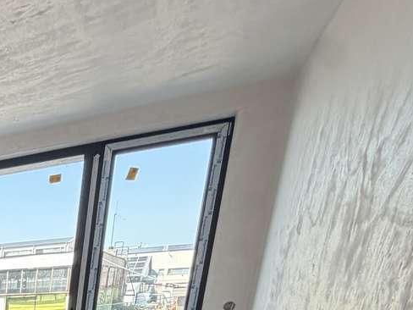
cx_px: -219
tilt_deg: -17.0
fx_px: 513
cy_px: 448
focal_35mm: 43
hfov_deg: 27.8
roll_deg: +2.6
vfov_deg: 26.1
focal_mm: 2.22
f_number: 2.2
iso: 160
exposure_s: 1/121
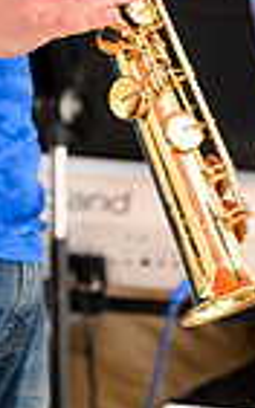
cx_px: 30
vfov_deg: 7.1
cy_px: -133
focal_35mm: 293
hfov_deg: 4.5
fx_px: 3261
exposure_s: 1/1600
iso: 400
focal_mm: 90
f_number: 2.8
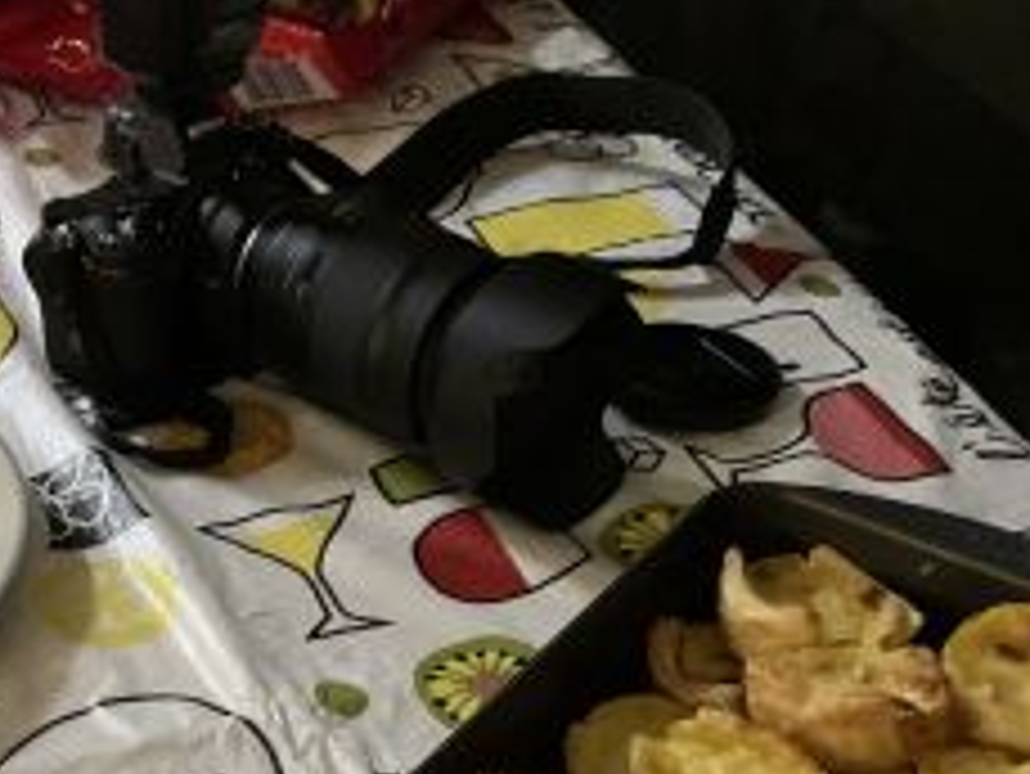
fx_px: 2024
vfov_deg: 20.2
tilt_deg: -44.4
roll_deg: +1.8
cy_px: 940
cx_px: 171
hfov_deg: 27.8
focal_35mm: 68
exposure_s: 1/20
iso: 640
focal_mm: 4.25
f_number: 1.8
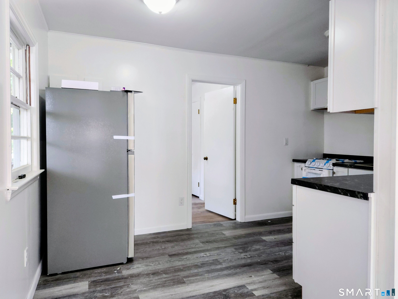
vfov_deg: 58.9
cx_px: 199
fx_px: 264
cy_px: 150
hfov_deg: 73.9
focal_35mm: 23
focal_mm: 5.4
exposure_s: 1/60
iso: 64
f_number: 1.8
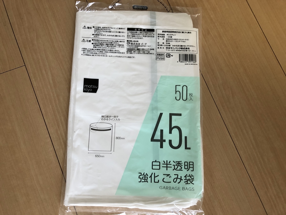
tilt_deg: -79.2
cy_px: 108
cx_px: 143
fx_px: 231
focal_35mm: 28
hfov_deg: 63.4
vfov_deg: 49.7
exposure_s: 1/15
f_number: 1.8
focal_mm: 3.99
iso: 64
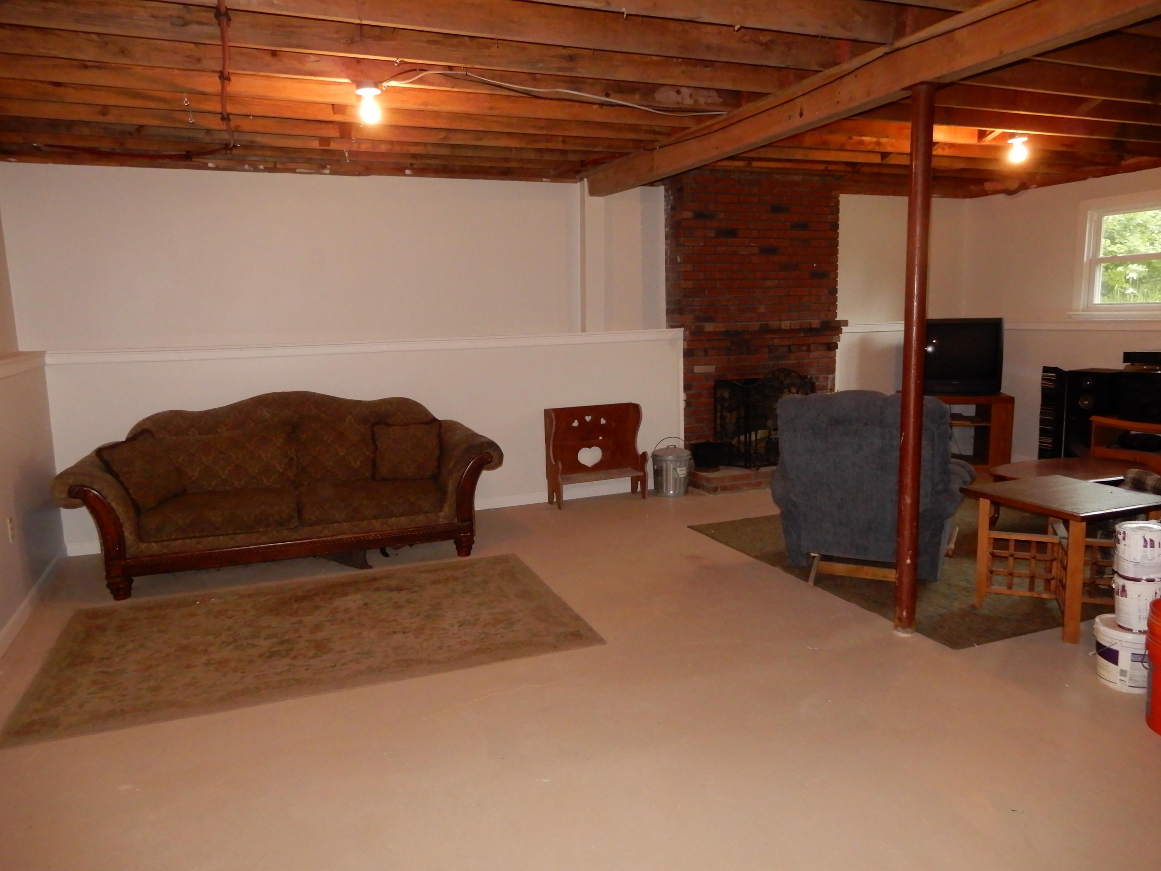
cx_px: 580
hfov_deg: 71.6
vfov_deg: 56.8
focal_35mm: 24
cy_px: 436
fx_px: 805
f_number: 3.4
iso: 500
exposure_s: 1/30
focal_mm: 4.3
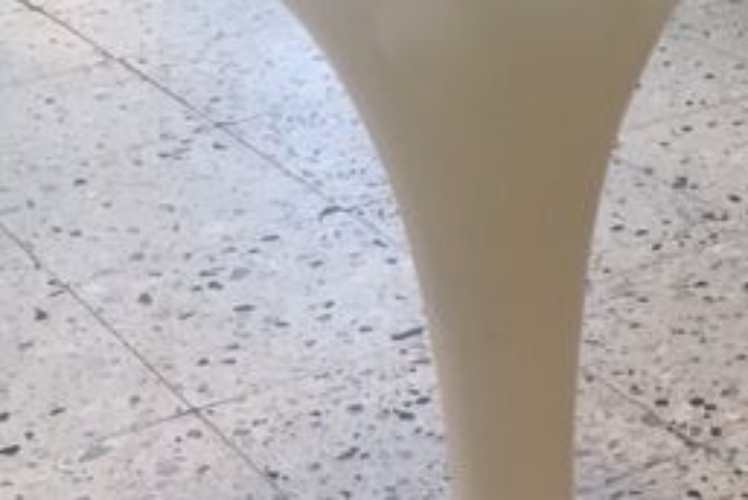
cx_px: 512
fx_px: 1560
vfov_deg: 16.4
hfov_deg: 26.8
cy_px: 785
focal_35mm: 75
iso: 80
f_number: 2.2
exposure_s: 1/33
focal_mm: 4.15
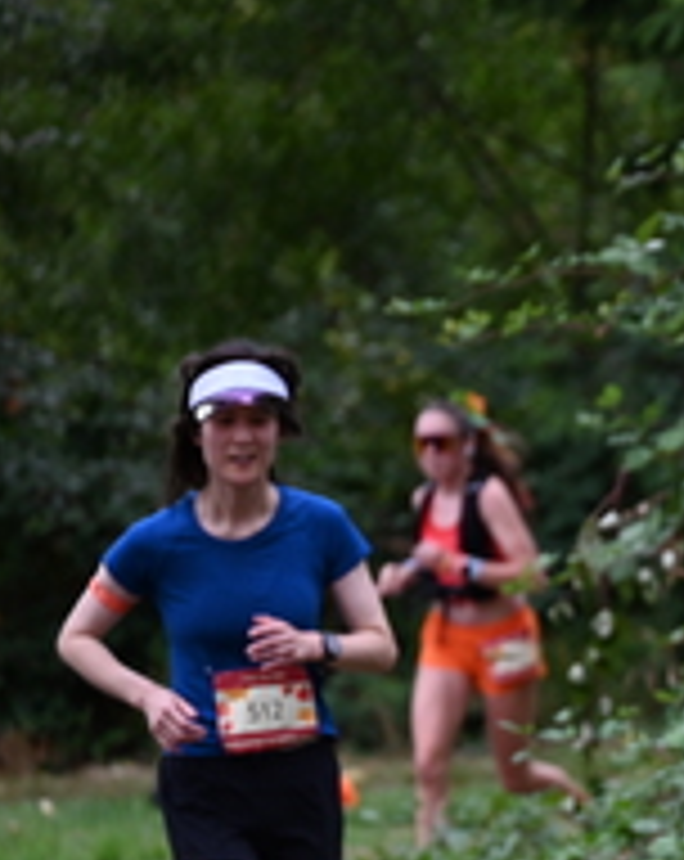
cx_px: 1192
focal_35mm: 542
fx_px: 13759
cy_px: 664
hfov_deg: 2.8
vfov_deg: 3.6
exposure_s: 1/400
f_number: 6.3
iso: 400
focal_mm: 200
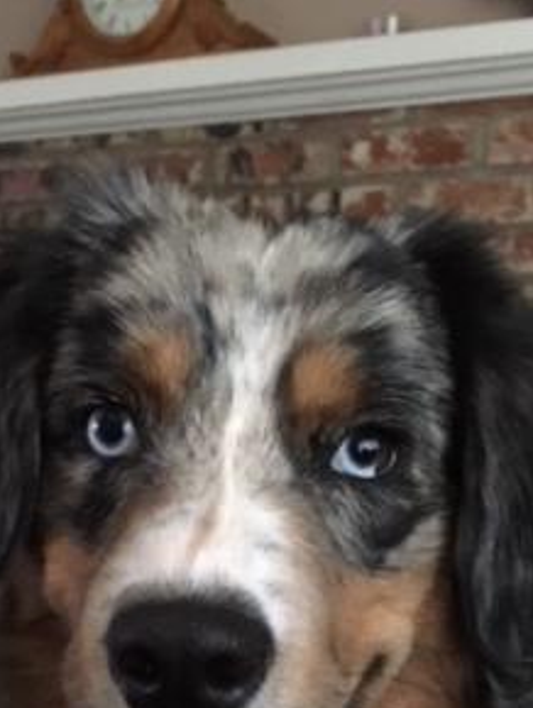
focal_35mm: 60
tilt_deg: -12.5
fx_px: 1230
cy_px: 691
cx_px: 266
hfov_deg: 24.5
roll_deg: -0.1
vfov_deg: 30.2
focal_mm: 4.15
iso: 500
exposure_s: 1/15
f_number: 2.2
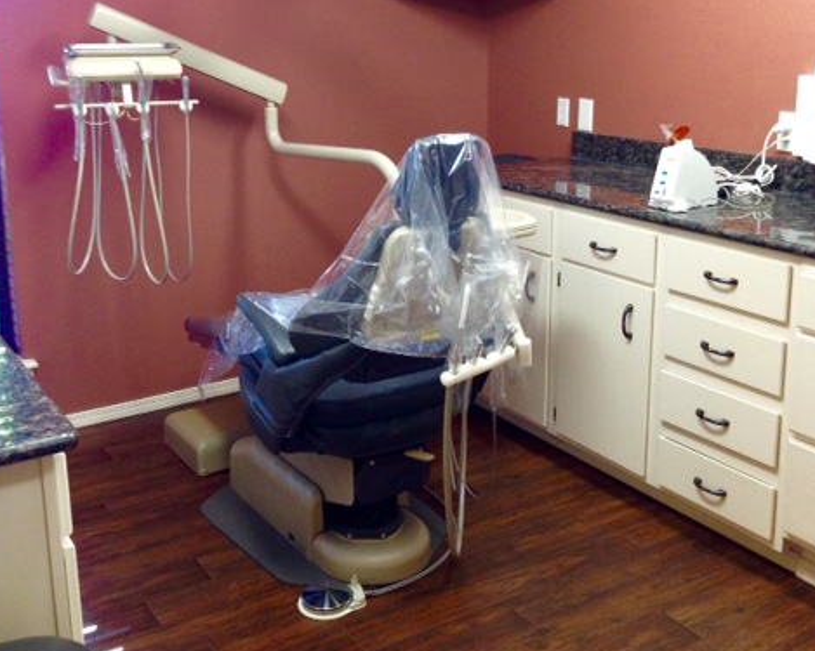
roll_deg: +1.3
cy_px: 247
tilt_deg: -12.2
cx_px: 403
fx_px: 1061
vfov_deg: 34.0
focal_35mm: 44
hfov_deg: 42.0
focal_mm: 4.12
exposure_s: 1/20
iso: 125
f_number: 2.4
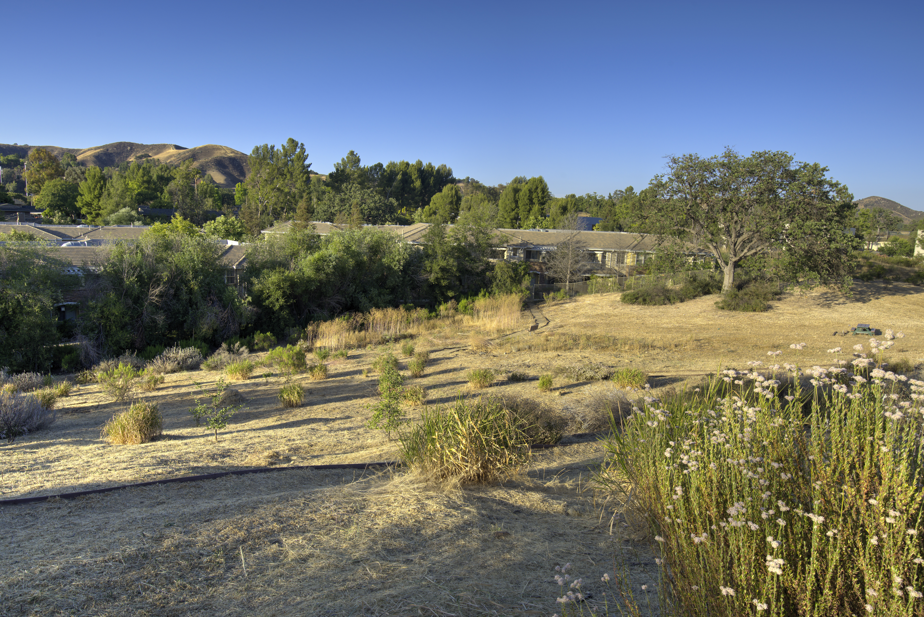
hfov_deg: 76.1
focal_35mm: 23
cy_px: 308
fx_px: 591
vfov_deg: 55.2
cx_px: 462
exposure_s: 1/80
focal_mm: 23
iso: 200
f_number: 11
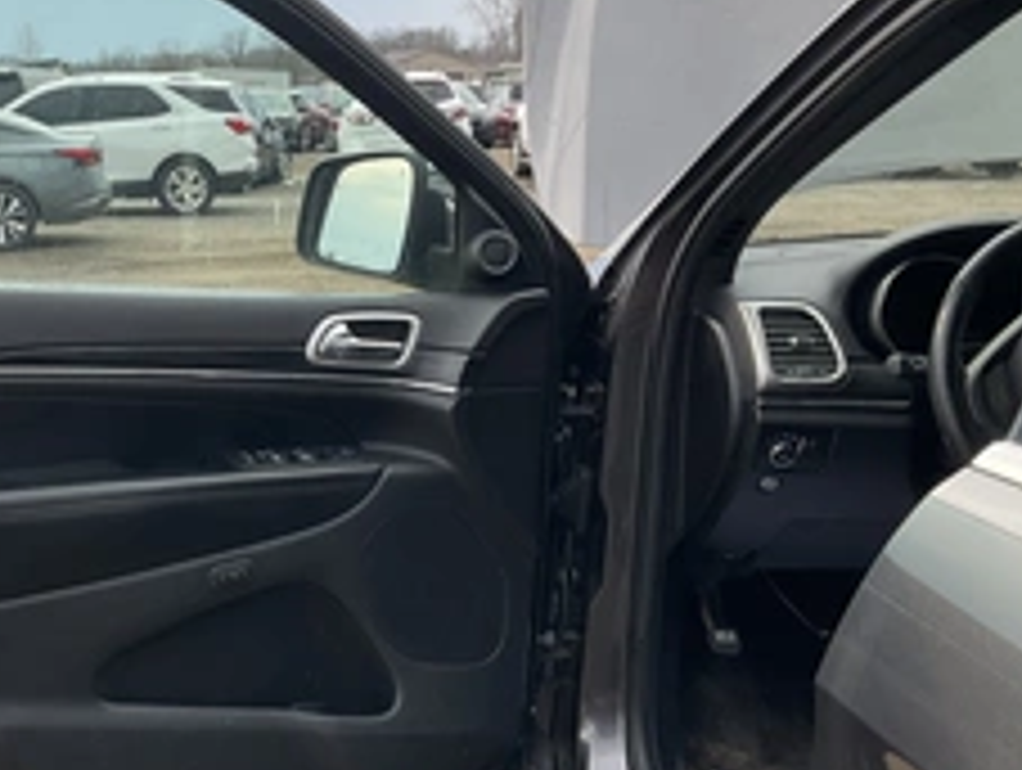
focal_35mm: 51
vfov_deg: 28.6
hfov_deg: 36.3
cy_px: 464
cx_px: 216
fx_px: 1508
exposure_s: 1/196
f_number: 1.8
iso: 20
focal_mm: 3
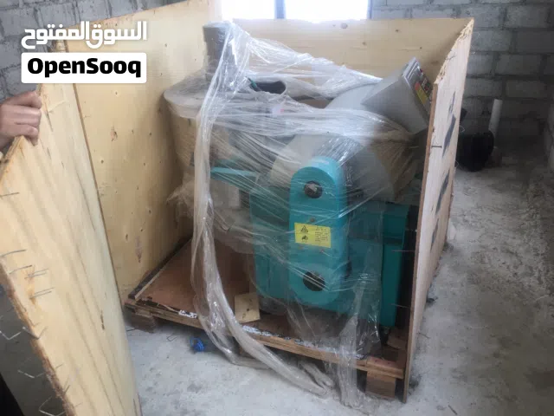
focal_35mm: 29
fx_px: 464
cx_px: 277
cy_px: 208
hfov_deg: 61.7
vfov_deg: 48.2
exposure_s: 1/100
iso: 40
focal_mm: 4.15
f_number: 2.2
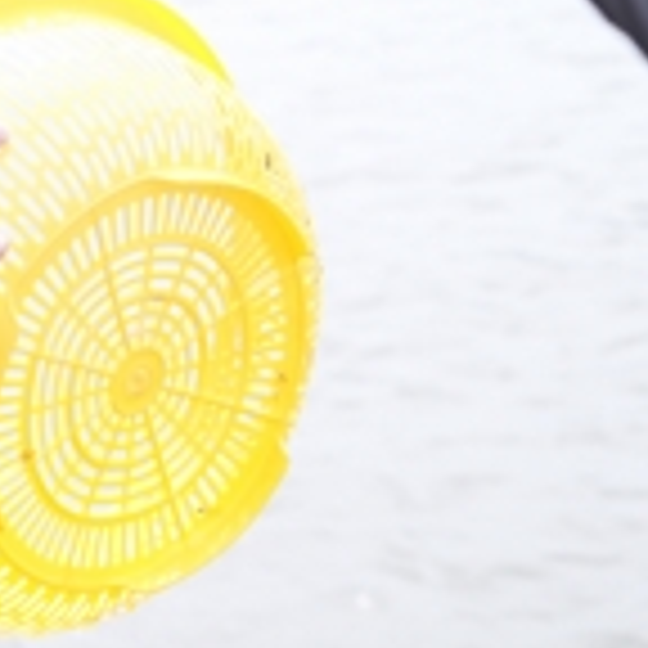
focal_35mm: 134
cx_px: -608
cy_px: -34
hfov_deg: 11.8
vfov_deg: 12.8
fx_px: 2838
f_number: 4.5
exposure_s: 1/320
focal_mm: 35
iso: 125
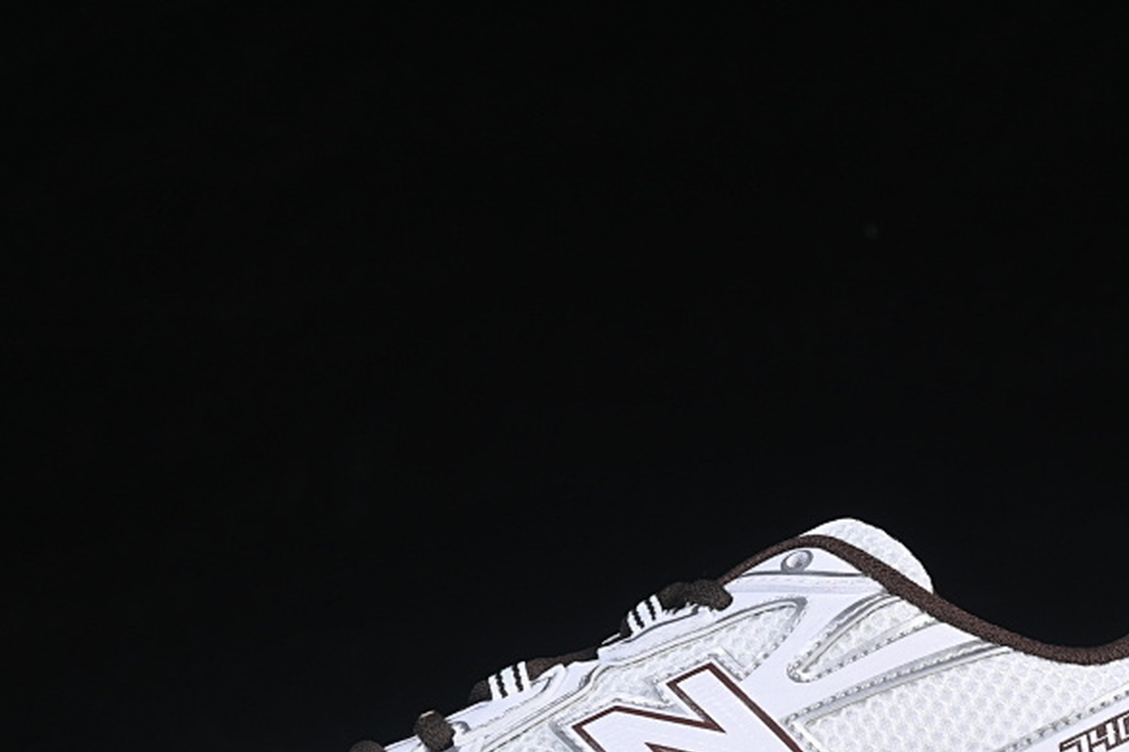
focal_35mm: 138
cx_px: 737
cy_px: 683
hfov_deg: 14.8
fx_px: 4326
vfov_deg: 9.9
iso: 160
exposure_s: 1/80
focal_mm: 50
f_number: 8
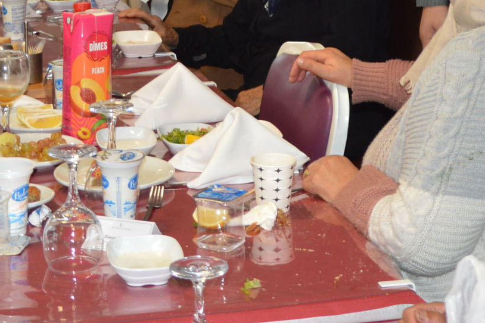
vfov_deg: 11.4
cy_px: -166
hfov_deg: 17.8
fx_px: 1549
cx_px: 318
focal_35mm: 115
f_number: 4
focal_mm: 22
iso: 400
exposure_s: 1/80
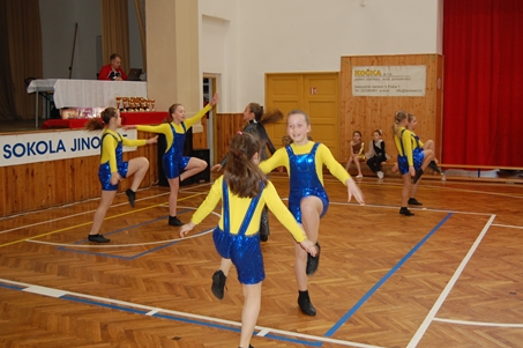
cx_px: 277
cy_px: 175
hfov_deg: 45.5
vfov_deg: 31.1
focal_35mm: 43
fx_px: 624
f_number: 4
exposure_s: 1/60
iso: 400
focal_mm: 26
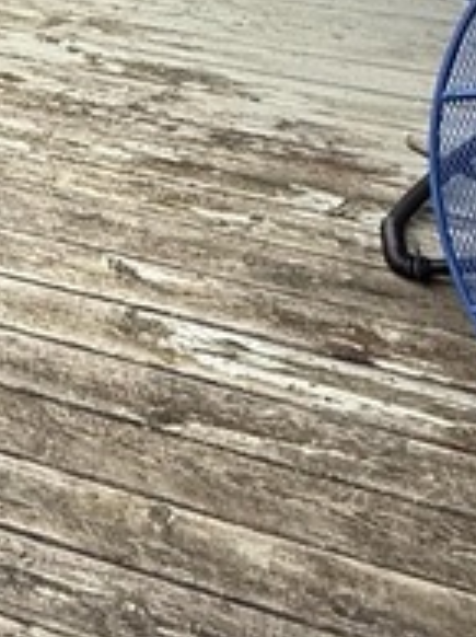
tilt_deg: -16.0
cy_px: -246
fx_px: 1433
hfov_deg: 17.3
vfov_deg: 21.9
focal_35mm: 78
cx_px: -200
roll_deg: -0.9
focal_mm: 2.22
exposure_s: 1/770
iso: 64
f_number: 2.2
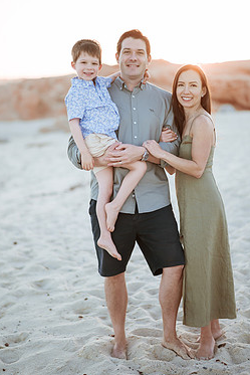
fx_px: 728
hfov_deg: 19.5
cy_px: 173
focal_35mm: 70
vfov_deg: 28.8
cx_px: 138
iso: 100
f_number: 1.4
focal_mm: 58
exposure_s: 1/1000
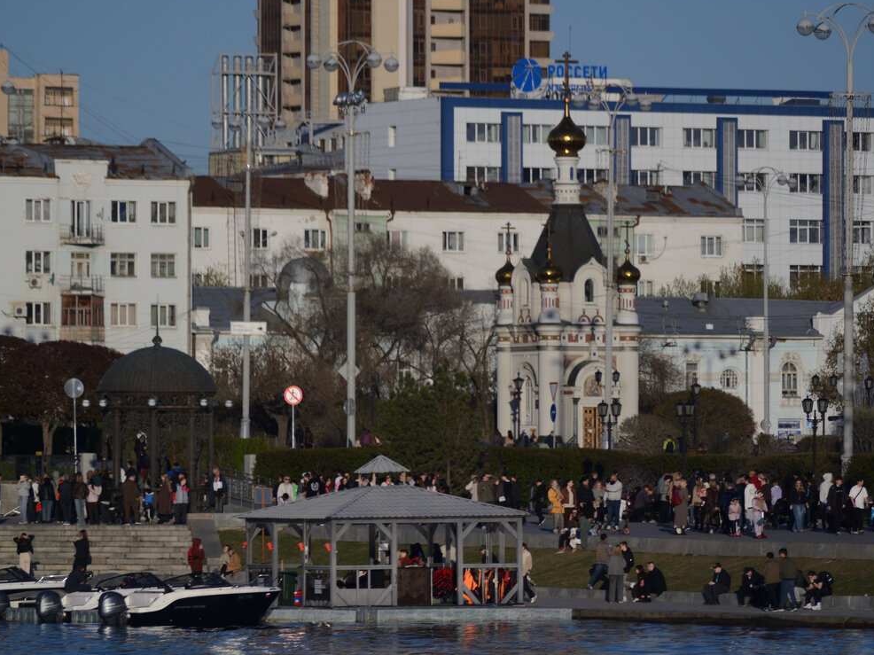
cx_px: 410
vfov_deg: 5.3
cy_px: 343
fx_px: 7093
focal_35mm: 281
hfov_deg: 7.1
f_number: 5
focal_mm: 240
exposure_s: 1/400
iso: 200
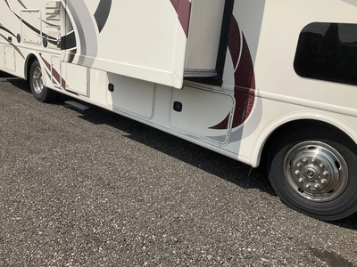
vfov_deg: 48.2
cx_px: 178
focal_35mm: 29
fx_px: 299
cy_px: 134
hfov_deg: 61.7
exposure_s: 1/3322
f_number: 1.8
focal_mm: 3
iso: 25
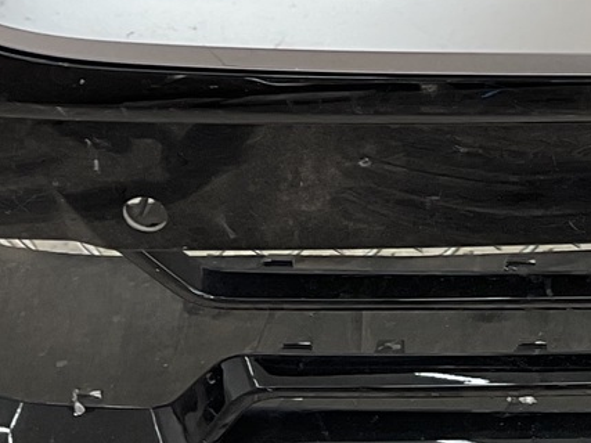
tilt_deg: -42.2
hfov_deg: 13.5
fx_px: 2338
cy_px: -237
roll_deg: -2.6
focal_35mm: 137
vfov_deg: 10.4
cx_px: 907
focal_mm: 3
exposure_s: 1/108
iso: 16
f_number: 1.8
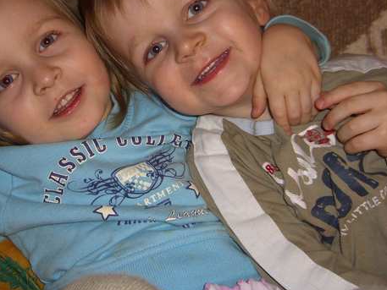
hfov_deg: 35.4
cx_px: 152
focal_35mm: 54
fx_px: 604
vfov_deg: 26.9
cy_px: 98
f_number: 2.8
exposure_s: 1/60
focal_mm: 7.9
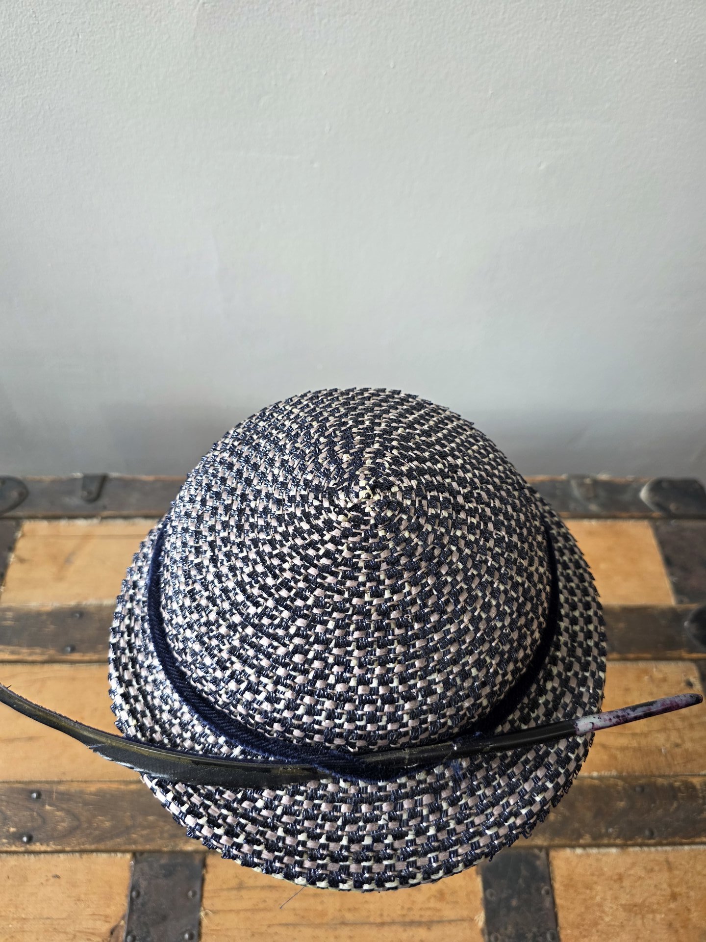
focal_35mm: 23
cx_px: 353
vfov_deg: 73.9
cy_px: 471
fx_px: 625
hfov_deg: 58.9
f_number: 1.7
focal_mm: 6.3
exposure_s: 1/120
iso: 125
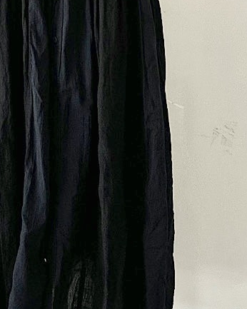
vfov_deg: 23.4
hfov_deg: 20.2
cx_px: 57
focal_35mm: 75
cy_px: -56
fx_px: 686
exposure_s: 1/32
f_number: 1.5
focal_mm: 5.7
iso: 640
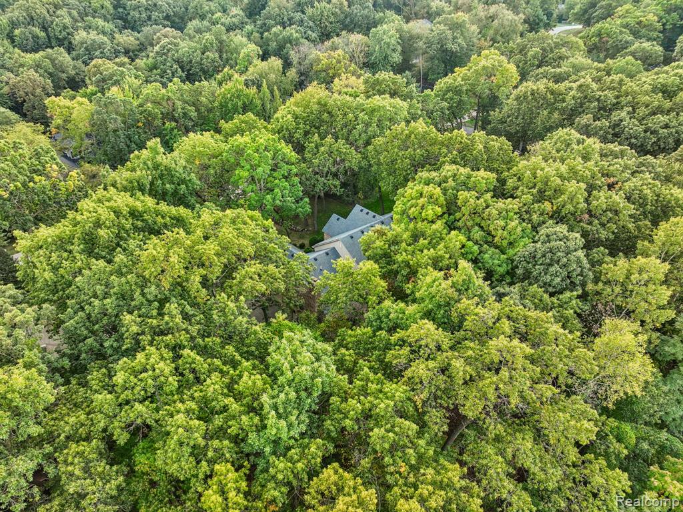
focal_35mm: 24
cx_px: 342
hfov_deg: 71.6
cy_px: 256
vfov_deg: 56.8
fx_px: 473
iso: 100
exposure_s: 1/120
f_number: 2.8
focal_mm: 12.29
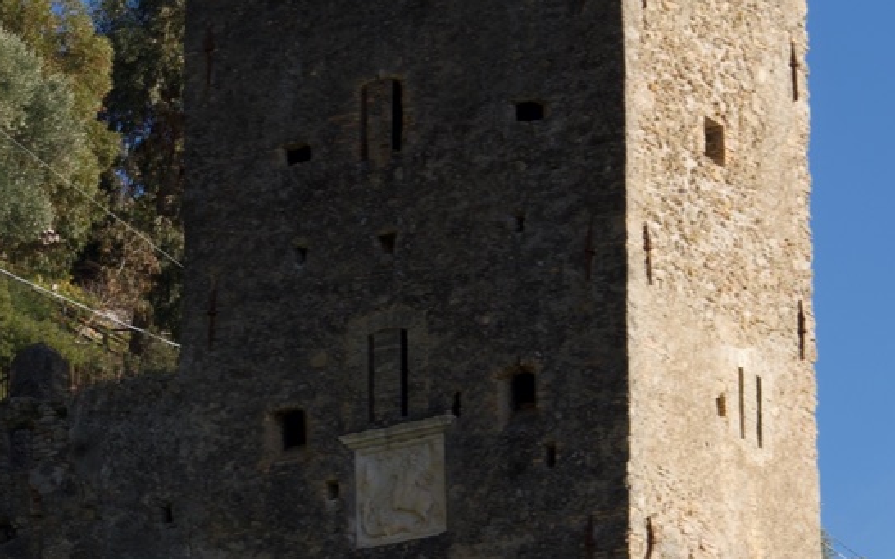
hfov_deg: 9.4
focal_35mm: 224
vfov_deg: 5.8
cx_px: 515
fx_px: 5463
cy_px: 510
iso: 100
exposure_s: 1/250
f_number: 9
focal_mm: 50
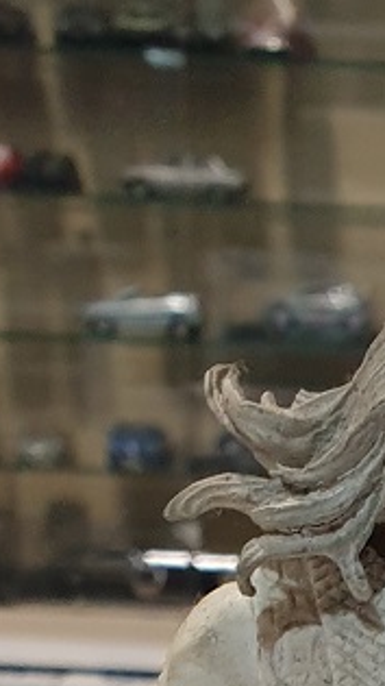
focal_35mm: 127
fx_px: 2307
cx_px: 467
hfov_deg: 9.4
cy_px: 1463
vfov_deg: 13.8
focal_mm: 4.3
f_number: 2.4
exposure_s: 1/50
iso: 160
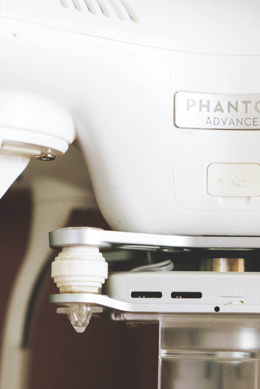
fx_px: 997
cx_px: 233
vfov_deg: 22.1
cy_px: 215
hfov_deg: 14.7
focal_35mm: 92
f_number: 3.5
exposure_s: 1/60
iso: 800
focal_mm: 28
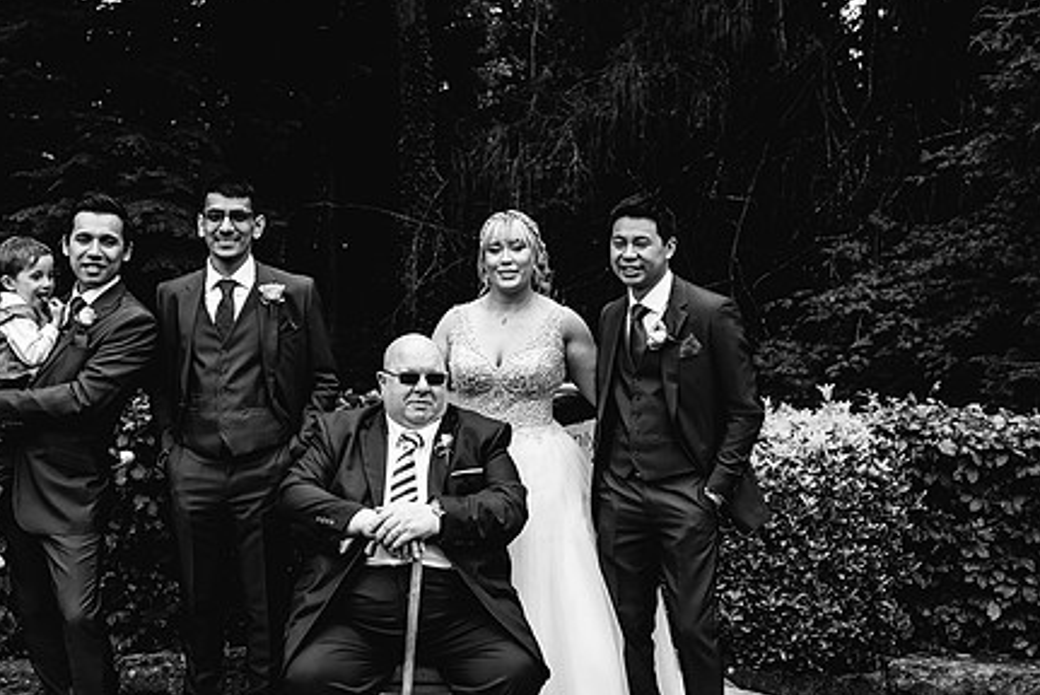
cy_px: 450
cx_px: 415
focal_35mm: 48
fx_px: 1388
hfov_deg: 40.9
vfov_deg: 28.0
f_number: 4
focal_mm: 35
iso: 200
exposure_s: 1/500
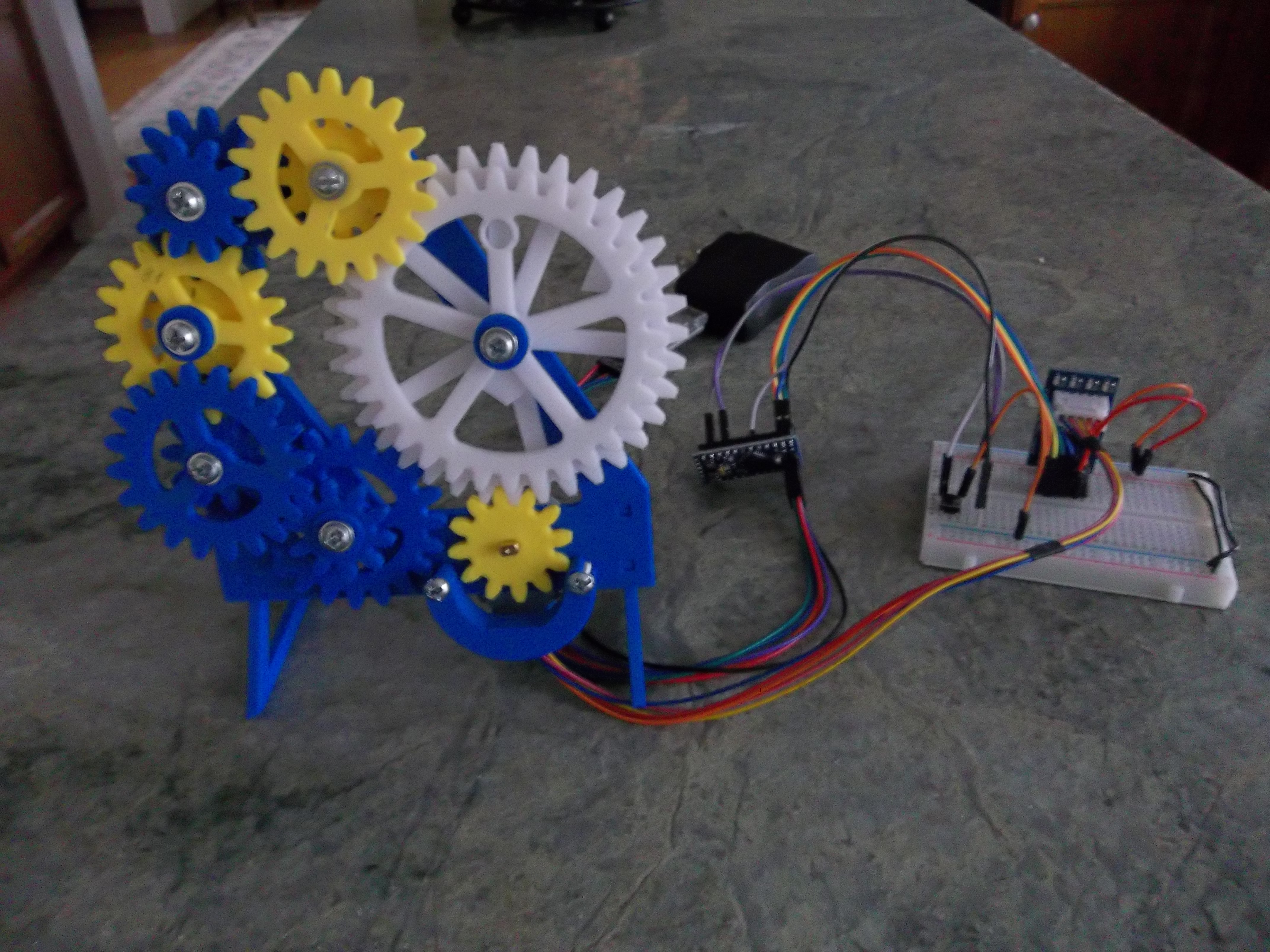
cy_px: 476
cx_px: 635
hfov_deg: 65.3
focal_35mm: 27
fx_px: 991
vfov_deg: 51.4
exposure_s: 1/8
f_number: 3.5
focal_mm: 4.9
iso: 320
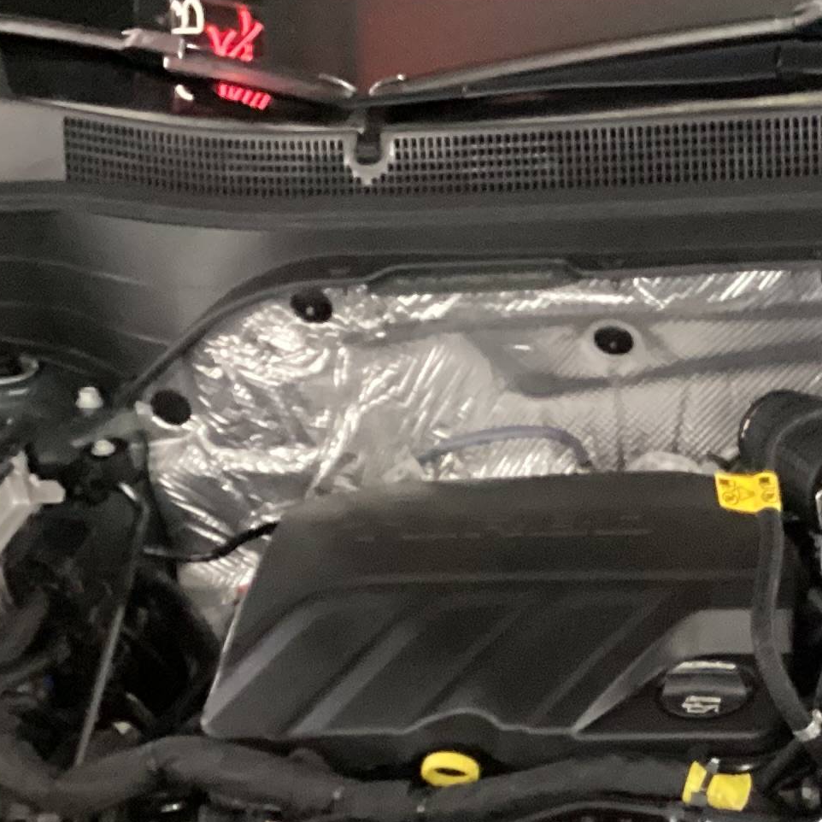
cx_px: 726
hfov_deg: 18.4
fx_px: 2499
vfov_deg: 18.3
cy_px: 763
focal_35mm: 93
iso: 800
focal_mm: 3.3
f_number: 2.4
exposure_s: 1/25
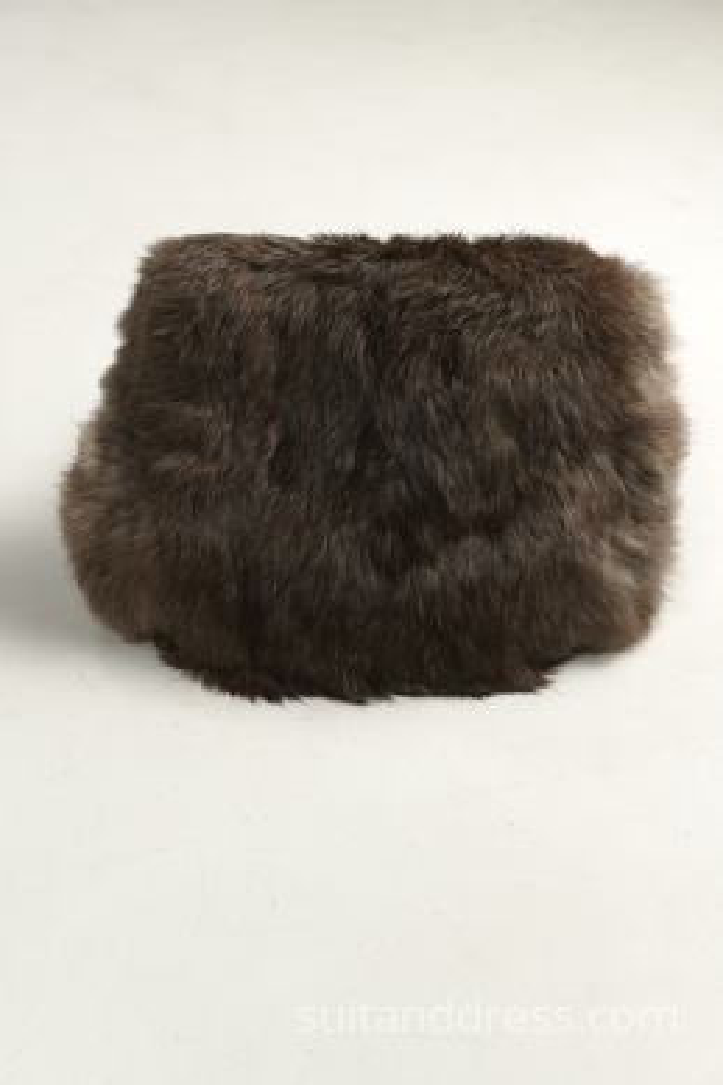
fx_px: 1447
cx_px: 362
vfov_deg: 41.1
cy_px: 542
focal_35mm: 48
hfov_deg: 28.1
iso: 400
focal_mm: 32
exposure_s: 1/80
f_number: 5
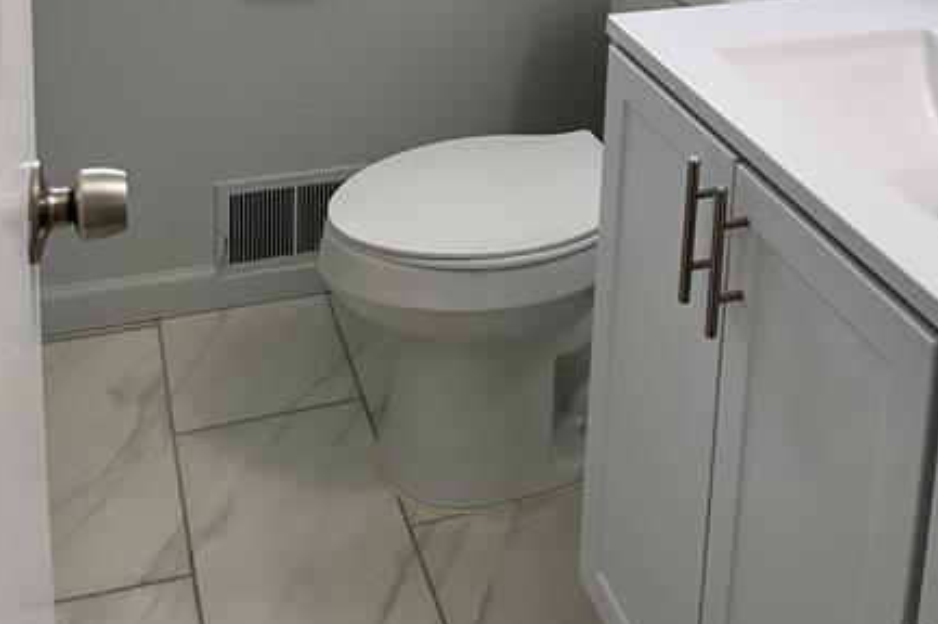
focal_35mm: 48
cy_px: -178
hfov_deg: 40.9
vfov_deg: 24.6
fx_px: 1250
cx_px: 574
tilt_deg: -11.5
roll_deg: -3.2
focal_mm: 5.1
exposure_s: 1/151
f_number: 1.6
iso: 50
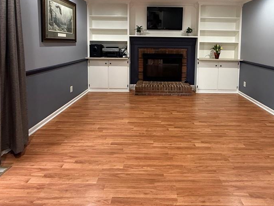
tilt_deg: -3.4
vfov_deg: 60.2
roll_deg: -0.6
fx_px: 166
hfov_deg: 78.5
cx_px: 156
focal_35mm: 21
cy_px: 53
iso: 400
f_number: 2.2
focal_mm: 2.22
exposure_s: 1/60
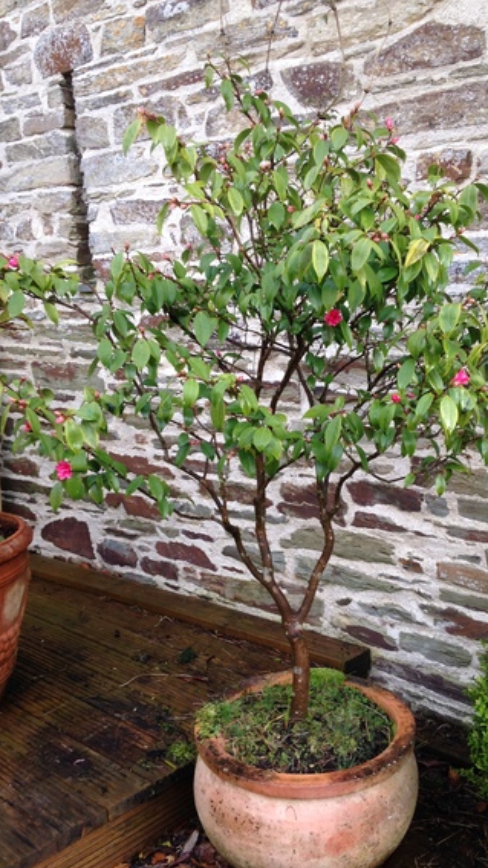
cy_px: 454
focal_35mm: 38
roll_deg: +1.4
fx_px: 875
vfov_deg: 52.8
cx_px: 298
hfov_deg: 31.1
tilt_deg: -11.3
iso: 64
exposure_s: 1/60
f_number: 2.4
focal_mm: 4.12
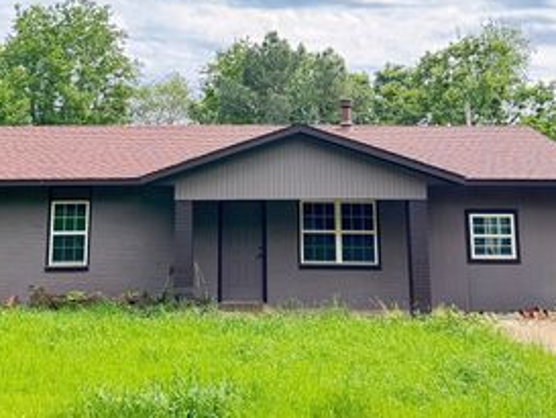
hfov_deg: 42.8
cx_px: 240
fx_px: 707
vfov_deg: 32.1
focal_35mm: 44
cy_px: 91
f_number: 1.78
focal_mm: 6.76
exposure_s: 1/467
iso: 80
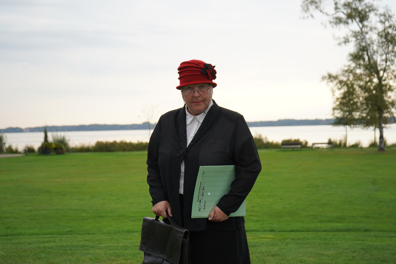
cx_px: 198
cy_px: 132
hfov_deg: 36.2
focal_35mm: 55
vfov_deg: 24.6
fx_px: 605
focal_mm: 55
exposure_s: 1/160
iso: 640
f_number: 5
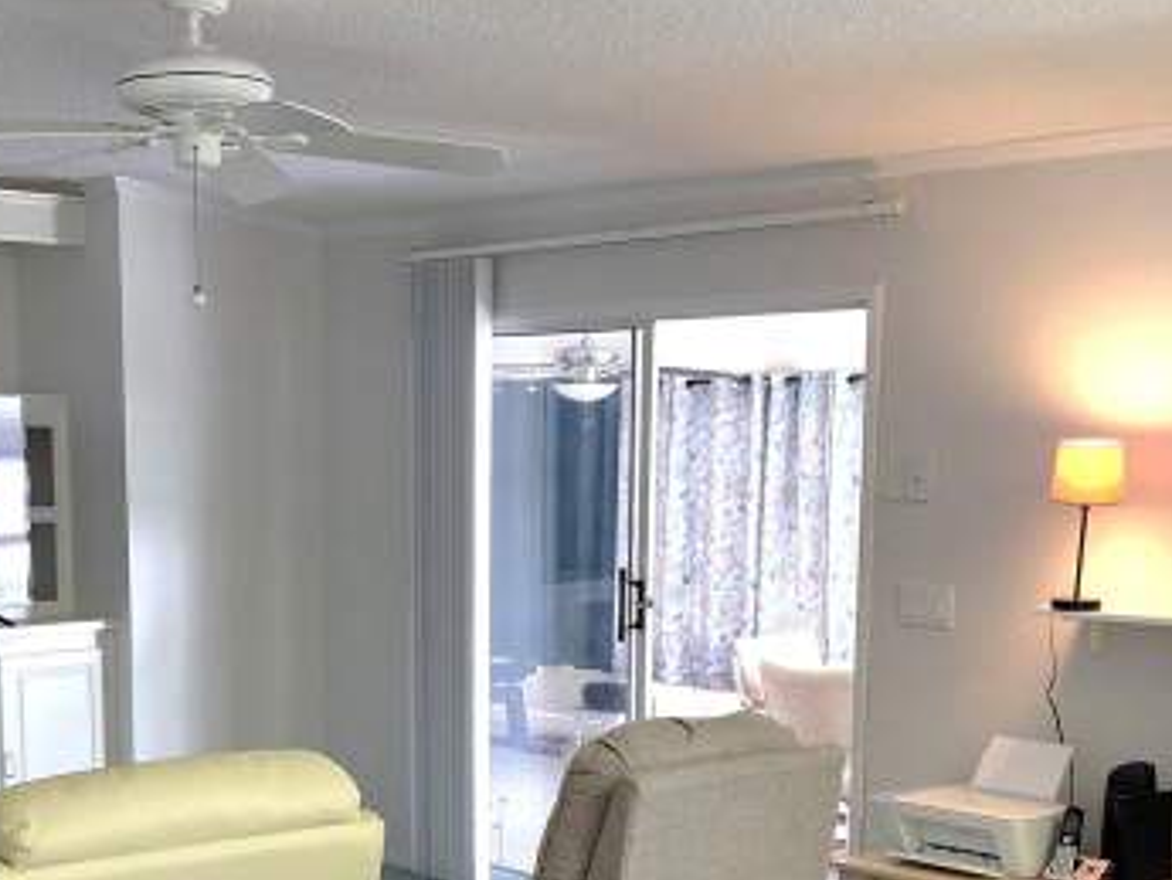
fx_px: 1964
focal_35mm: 58
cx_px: 384
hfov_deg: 32.9
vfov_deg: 24.8
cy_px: 707
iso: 160
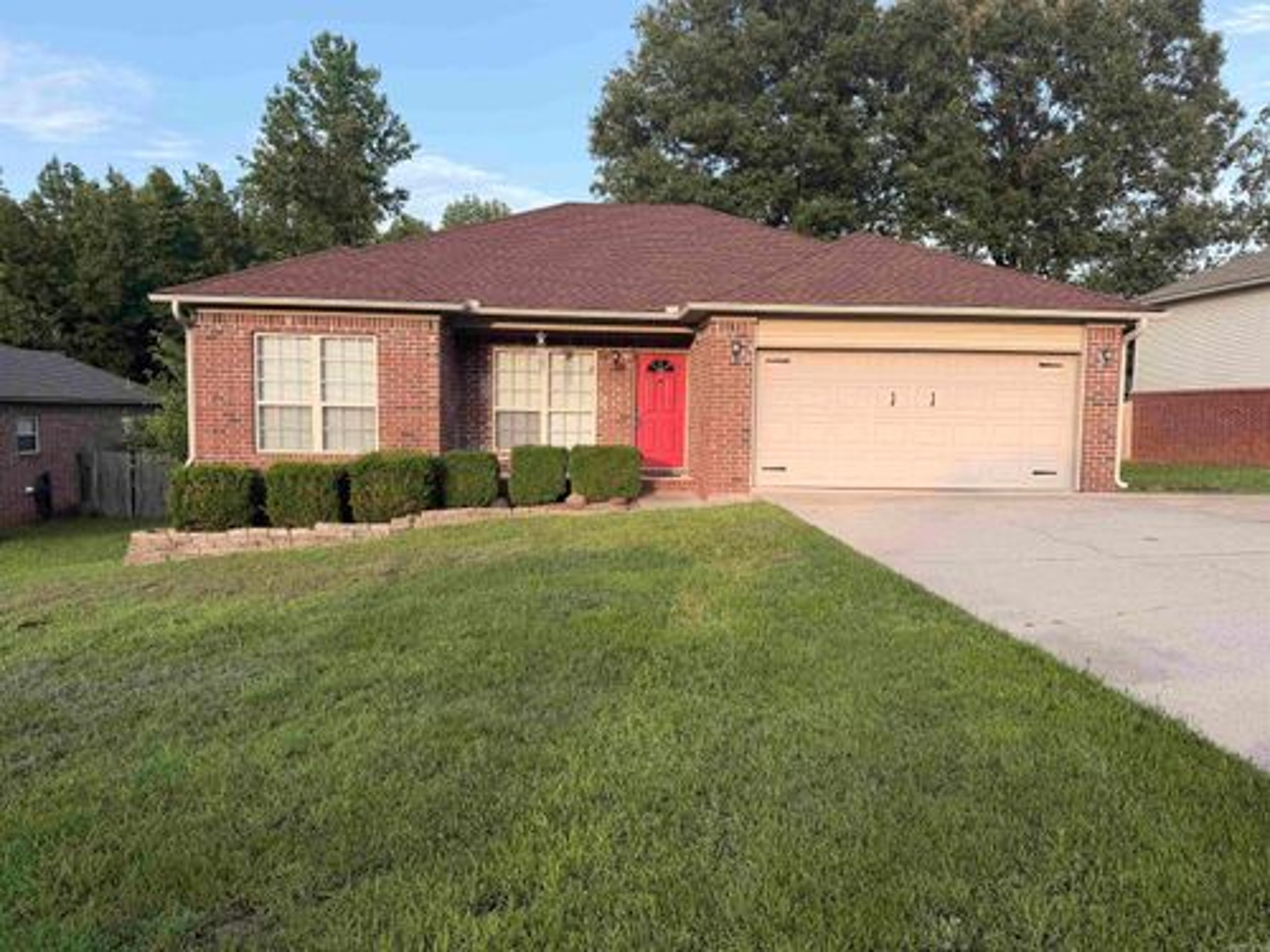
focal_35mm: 24
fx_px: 881
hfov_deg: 71.6
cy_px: 476
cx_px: 635
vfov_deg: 56.8
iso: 80
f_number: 1.78
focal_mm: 6.76
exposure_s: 1/822
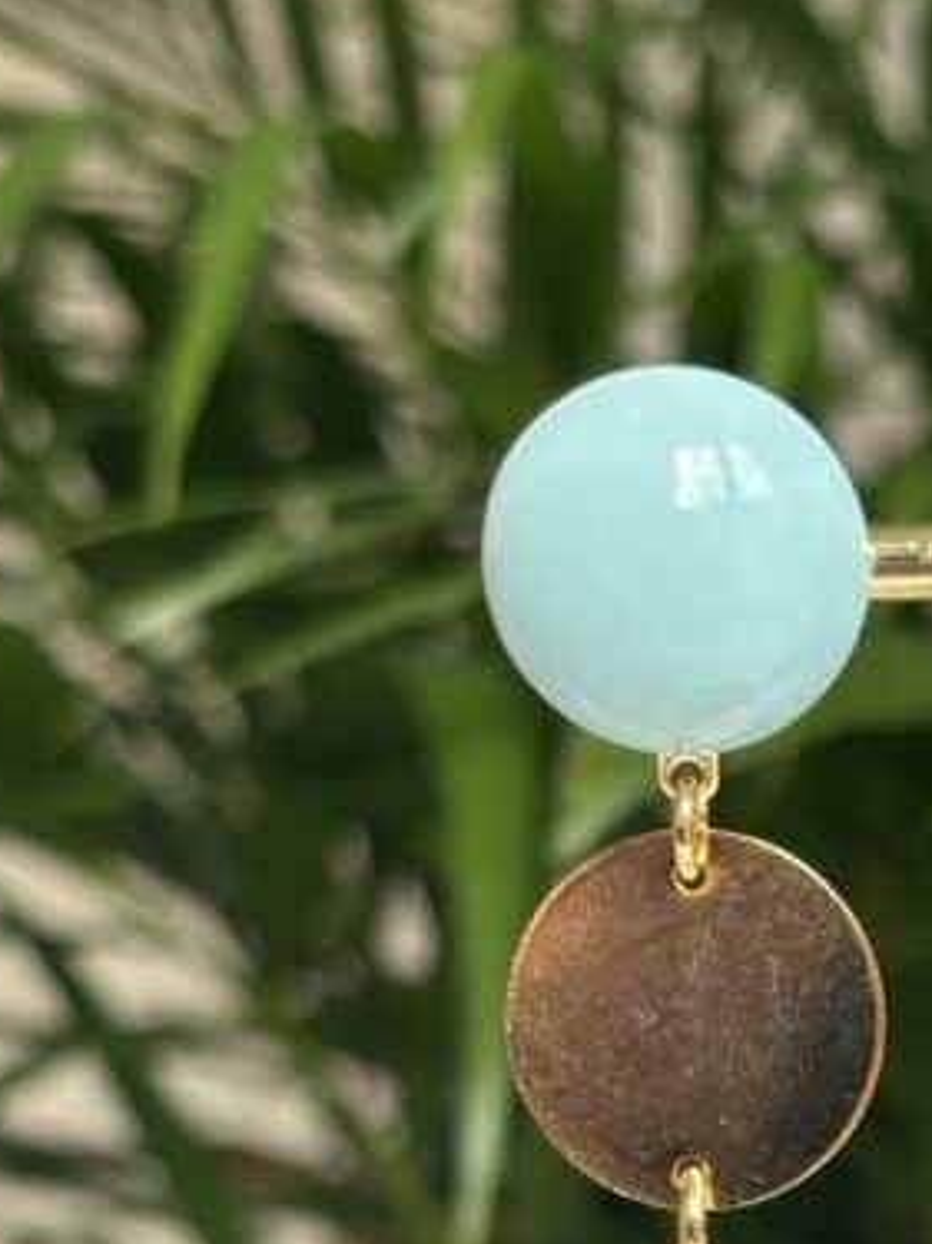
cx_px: 1118
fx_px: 5101
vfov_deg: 13.6
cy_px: 1363
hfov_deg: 10.3
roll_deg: -0.2
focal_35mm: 142
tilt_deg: -7.0
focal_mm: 5.96
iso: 32
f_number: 1.6
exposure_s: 1/169
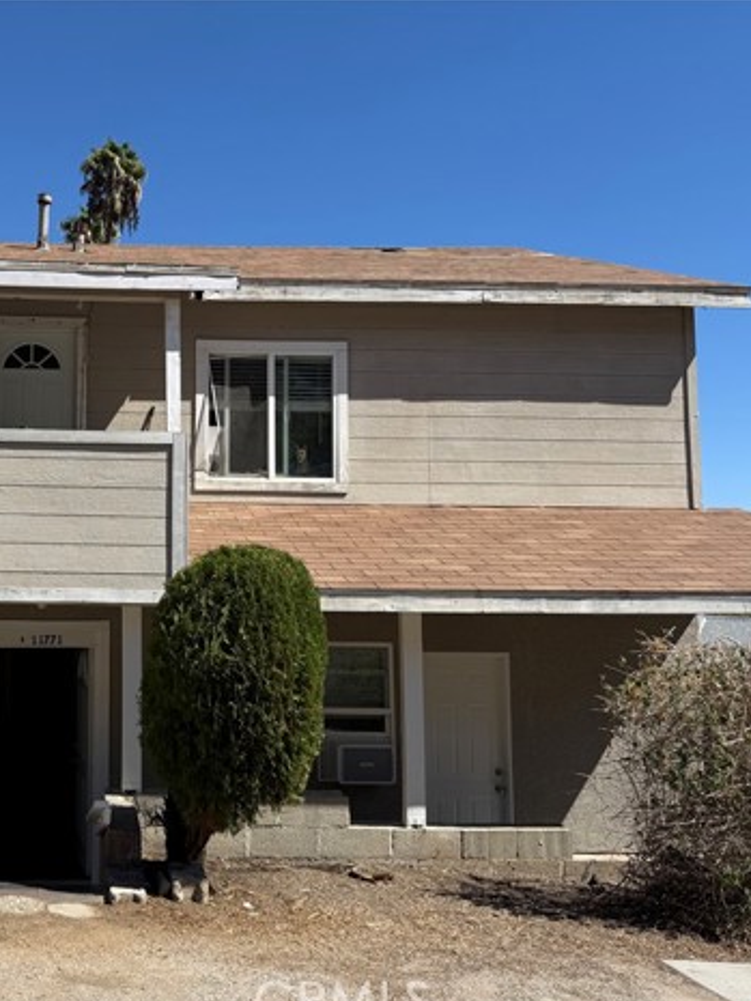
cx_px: 99
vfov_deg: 55.3
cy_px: 514
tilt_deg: +4.7
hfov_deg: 40.3
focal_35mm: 33
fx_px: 954
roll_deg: -0.7
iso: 80
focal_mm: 6.76
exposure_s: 1/4975
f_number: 1.78
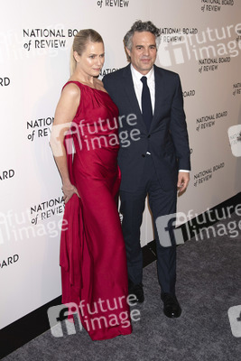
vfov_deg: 60.3
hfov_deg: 42.4
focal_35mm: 31
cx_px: 120
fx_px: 311
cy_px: 180
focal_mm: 31
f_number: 6.3
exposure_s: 1/200
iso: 400
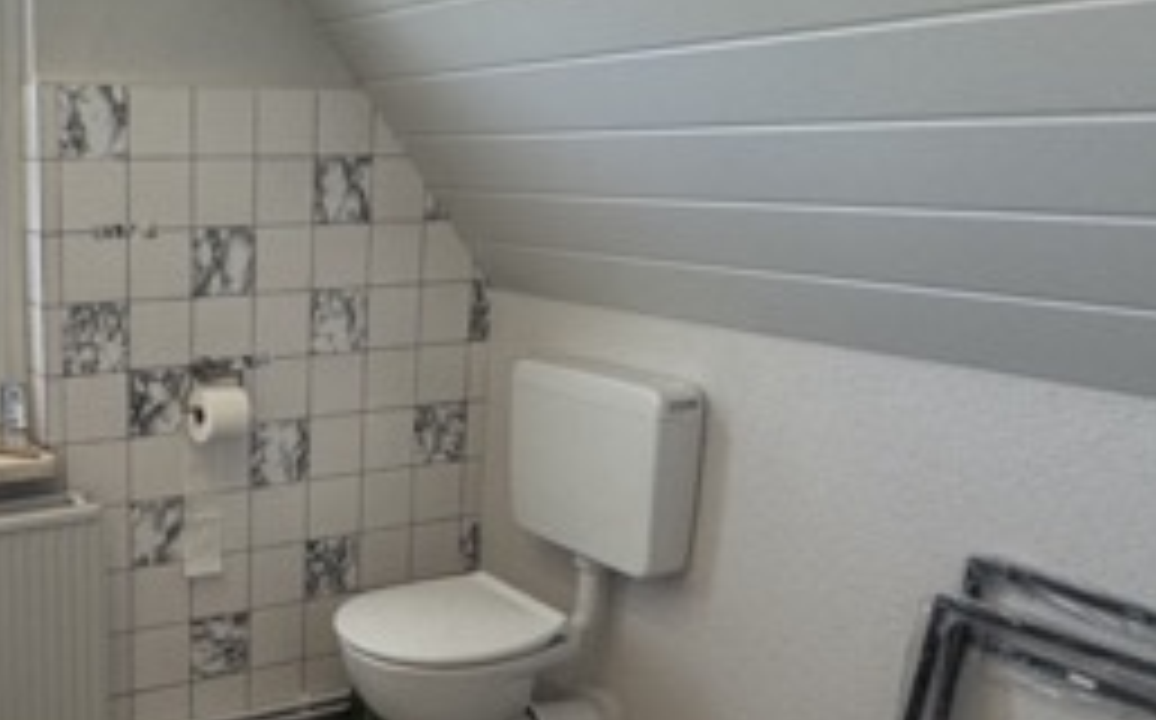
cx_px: 135
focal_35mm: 37
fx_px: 1164
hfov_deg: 47.9
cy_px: 374
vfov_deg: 34.3
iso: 80
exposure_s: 1/100
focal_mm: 2.22
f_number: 2.2
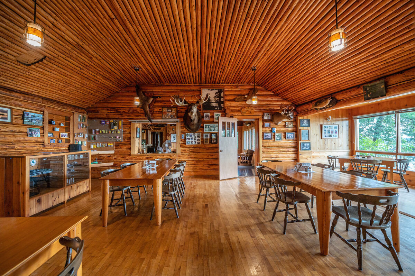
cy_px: 138
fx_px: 161
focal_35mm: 14
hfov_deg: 104.3
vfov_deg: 81.1
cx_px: 208
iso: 640
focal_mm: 14
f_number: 4
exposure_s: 1/125
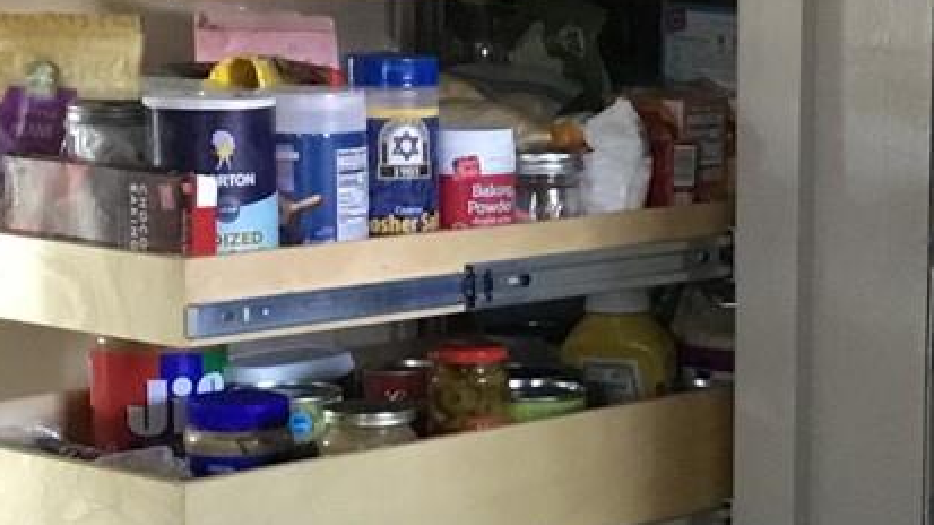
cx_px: 1072
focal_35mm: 131
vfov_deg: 9.2
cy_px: 351
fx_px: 3243
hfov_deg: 15.9
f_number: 2.4
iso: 200
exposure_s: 1/24
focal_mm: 3.3
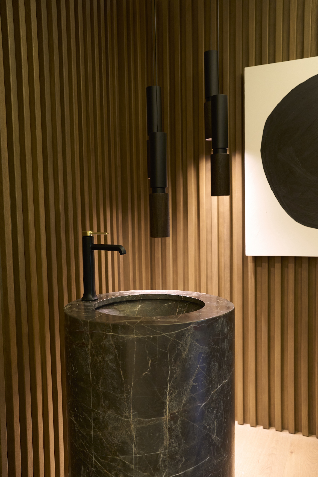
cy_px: 238
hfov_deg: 37.9
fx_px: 464
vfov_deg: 54.4
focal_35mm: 35
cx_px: 159
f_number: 3.2
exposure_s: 1/100
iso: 2000
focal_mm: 35
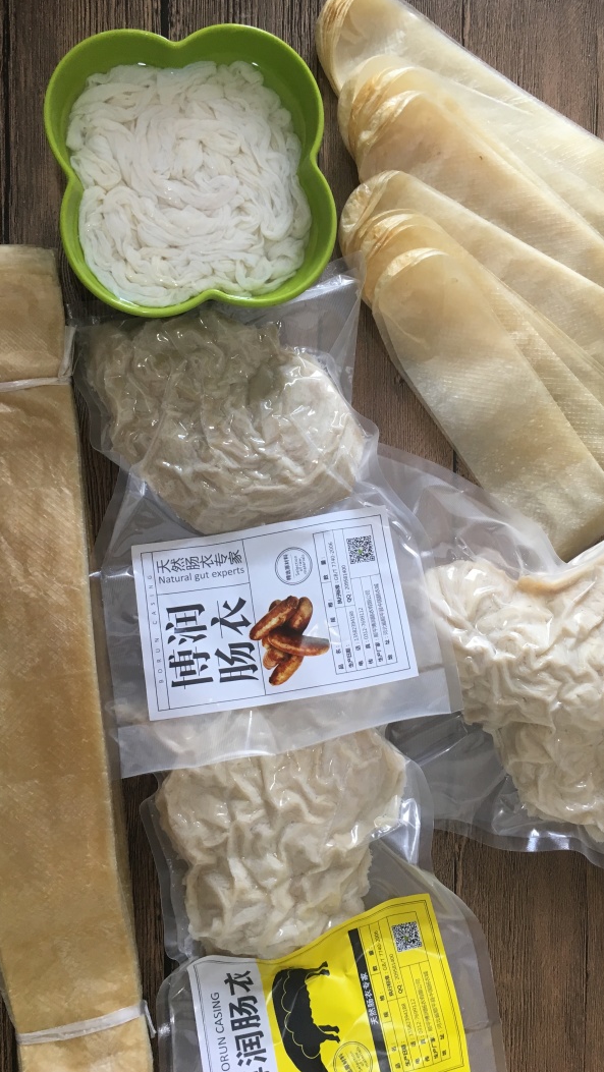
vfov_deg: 61.0
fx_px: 910
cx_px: 310
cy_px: 539
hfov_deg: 36.7
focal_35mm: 32
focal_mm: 4.15
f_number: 2.2
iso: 50
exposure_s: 1/33
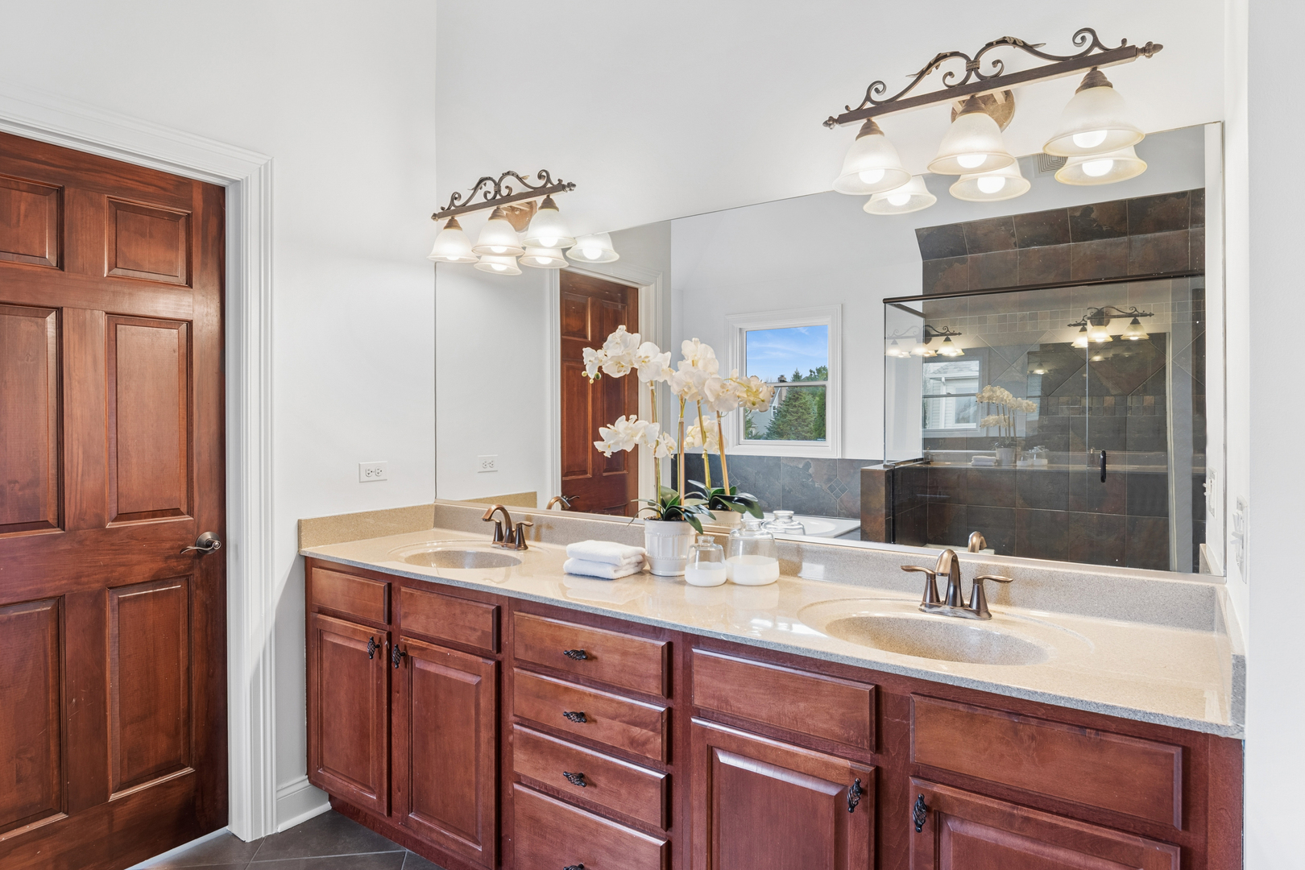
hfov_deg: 85.4
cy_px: 435
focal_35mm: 20
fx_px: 707
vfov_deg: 63.2
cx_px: 652
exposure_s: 1/4
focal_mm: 13
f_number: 8
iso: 320
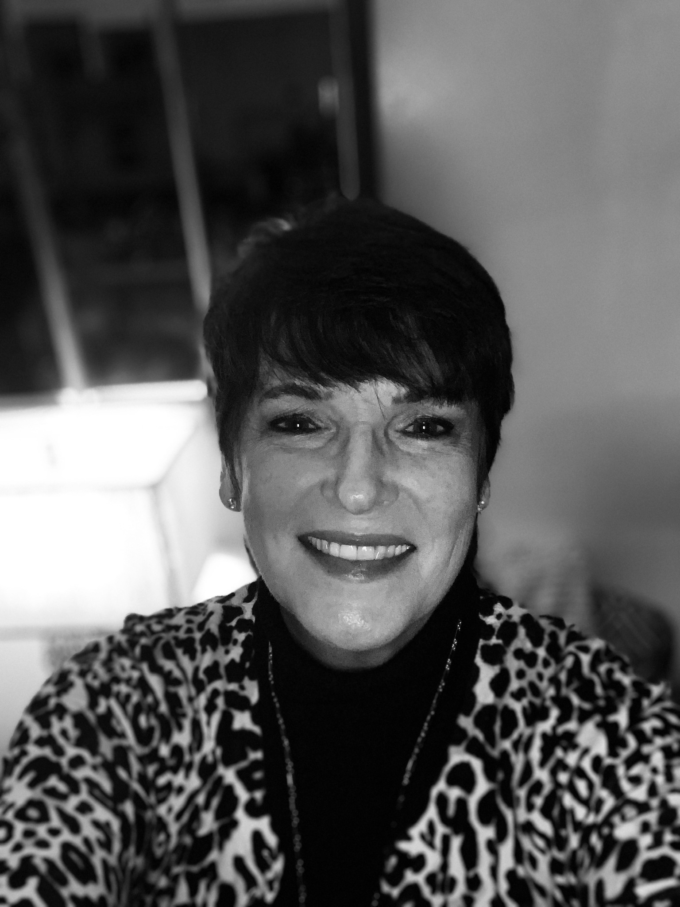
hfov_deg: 44.2
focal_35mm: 32
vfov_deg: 56.8
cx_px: 340
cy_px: 454
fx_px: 838
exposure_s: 1/30
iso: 250
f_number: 2.2
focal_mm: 2.87
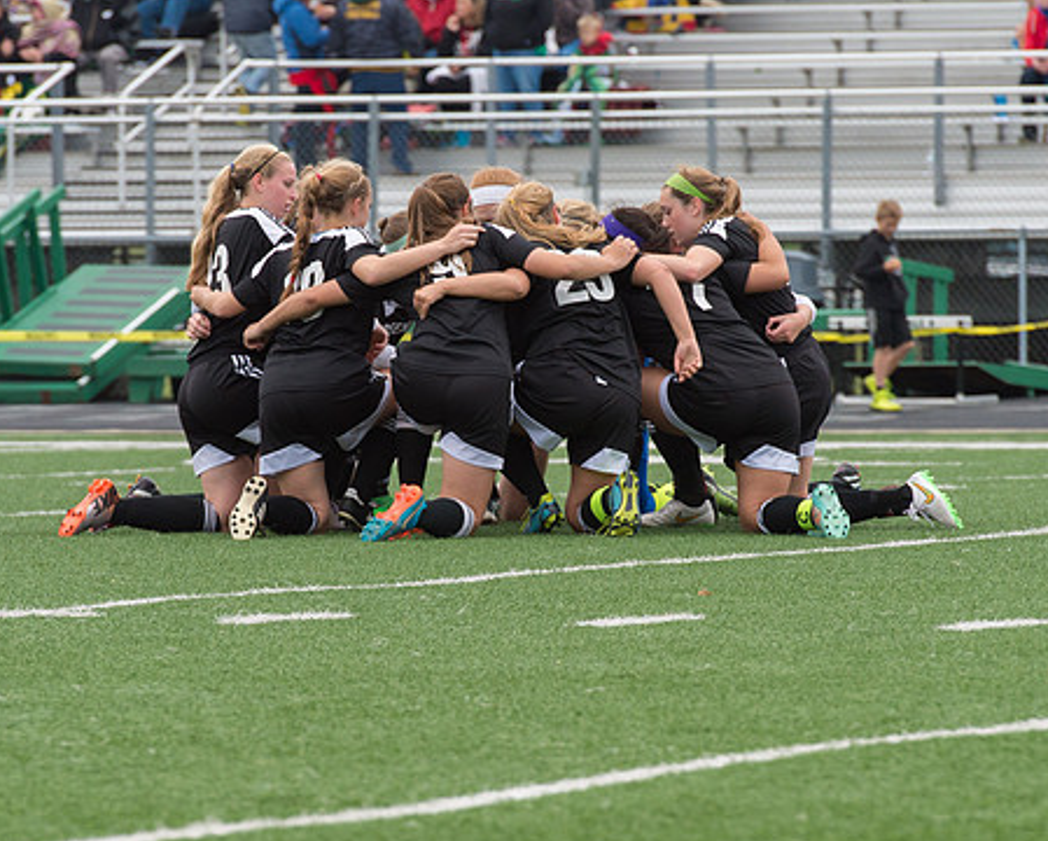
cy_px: 513
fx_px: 10648
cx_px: 519
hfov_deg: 5.6
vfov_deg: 4.5
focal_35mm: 343
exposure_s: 1/800
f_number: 6.3
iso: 1000
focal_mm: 200
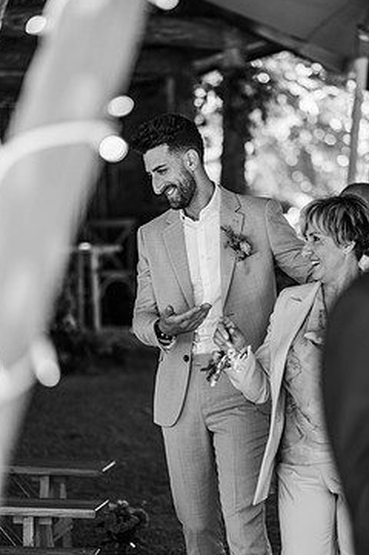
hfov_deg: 12.9
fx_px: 1633
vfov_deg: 19.3
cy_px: 312
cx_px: 224
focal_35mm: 106
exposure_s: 1/200
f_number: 1.8
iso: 140
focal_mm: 85
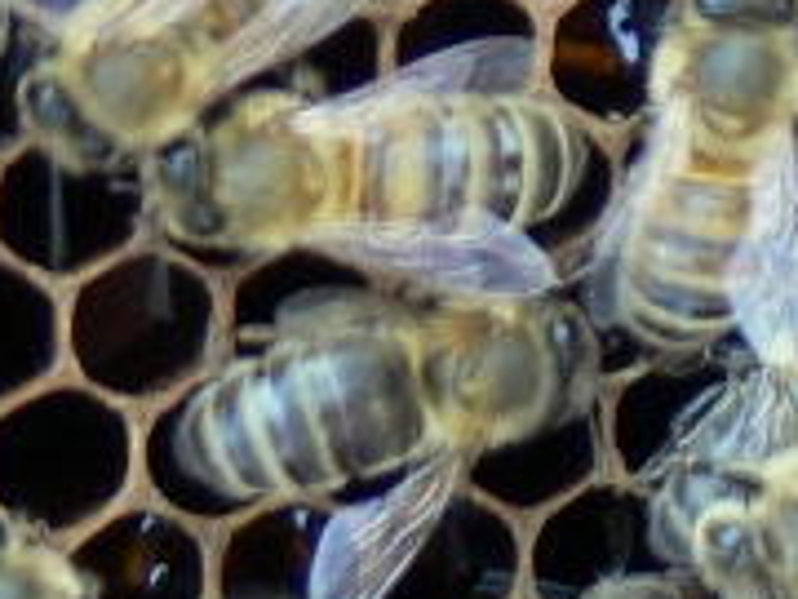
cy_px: 484
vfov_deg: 2.0
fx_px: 16783
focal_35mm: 728
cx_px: 1516
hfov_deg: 2.7
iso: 80
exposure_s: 1/30
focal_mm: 27
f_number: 3.6
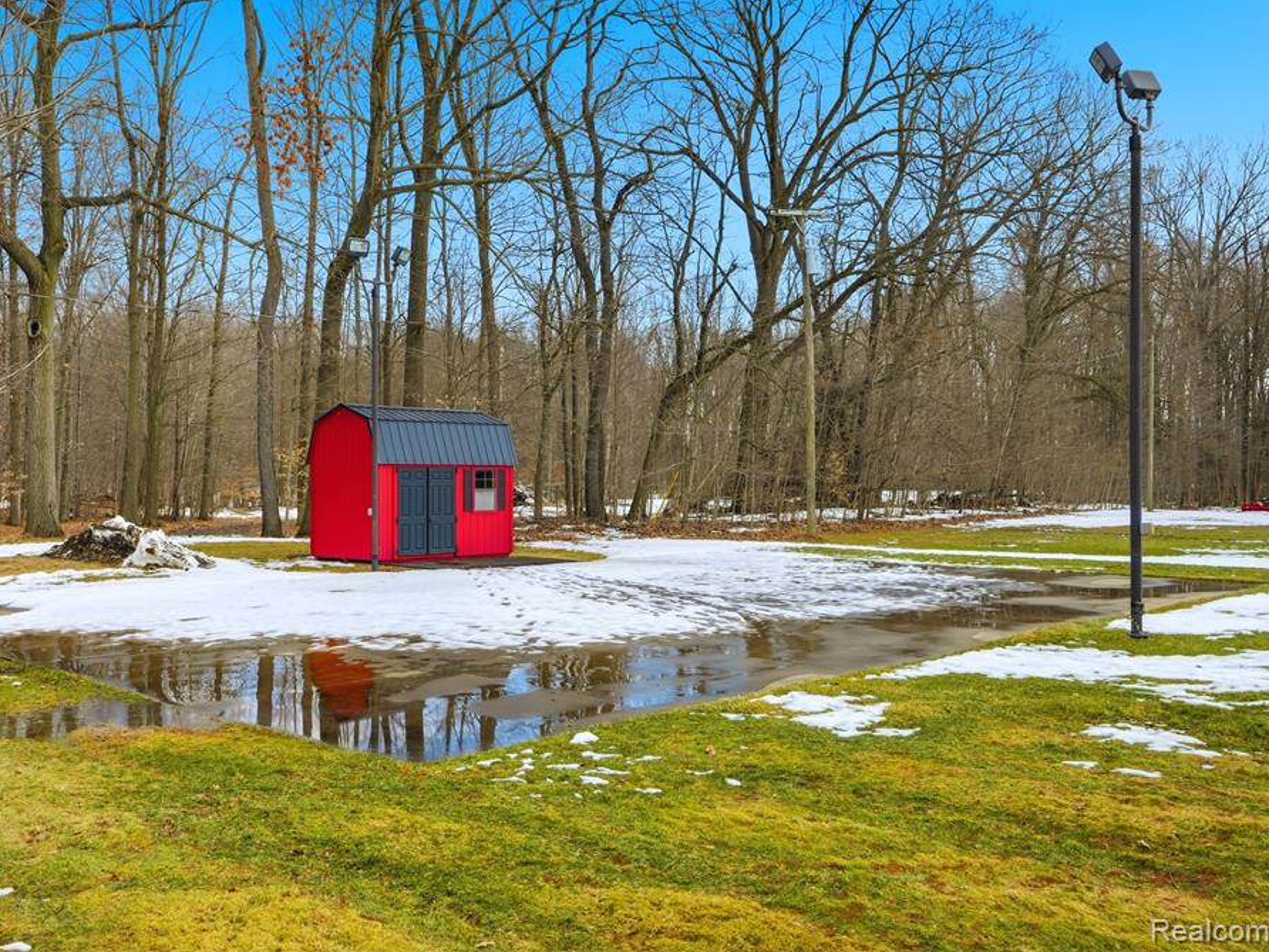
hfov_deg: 56.7
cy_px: 468
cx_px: 566
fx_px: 1173
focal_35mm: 32
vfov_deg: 44.2
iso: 250
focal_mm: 29
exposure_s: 1/6400
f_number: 8
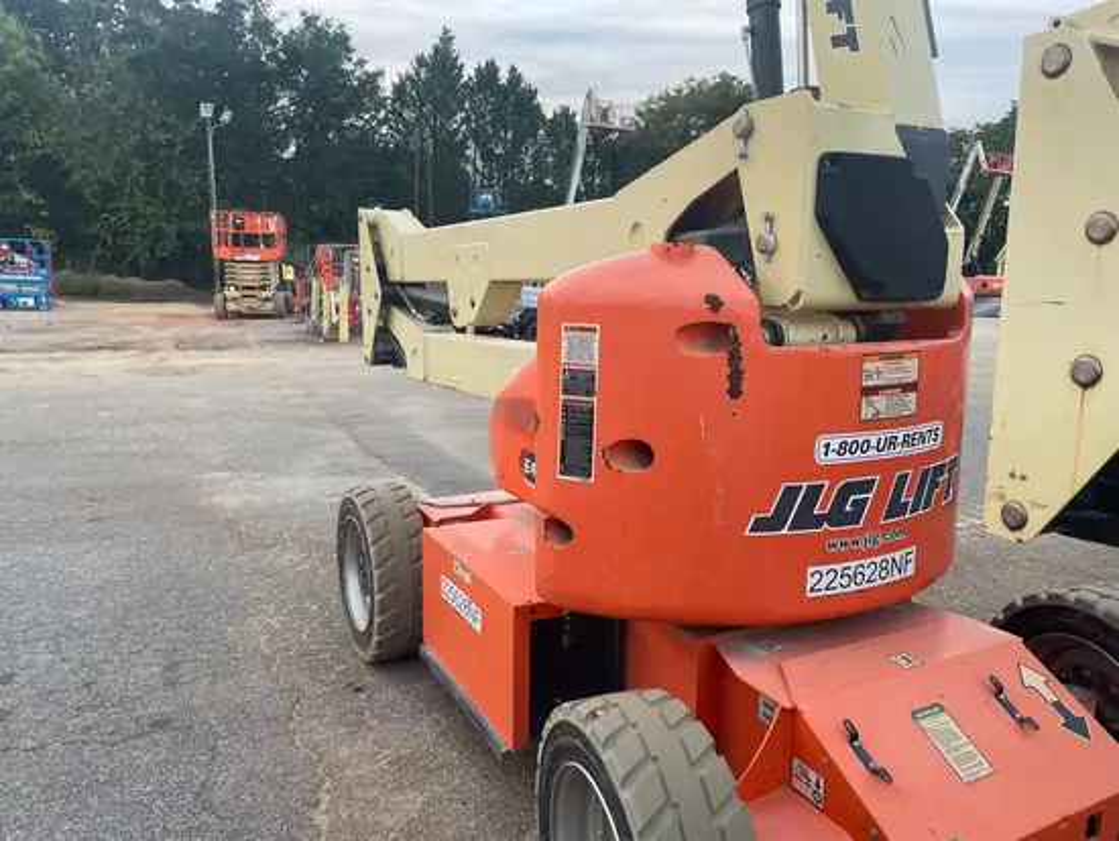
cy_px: 420
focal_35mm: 26
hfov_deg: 67.3
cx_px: 560
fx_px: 841
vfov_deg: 53.1
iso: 40
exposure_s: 1/121
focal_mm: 4.2
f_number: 1.6
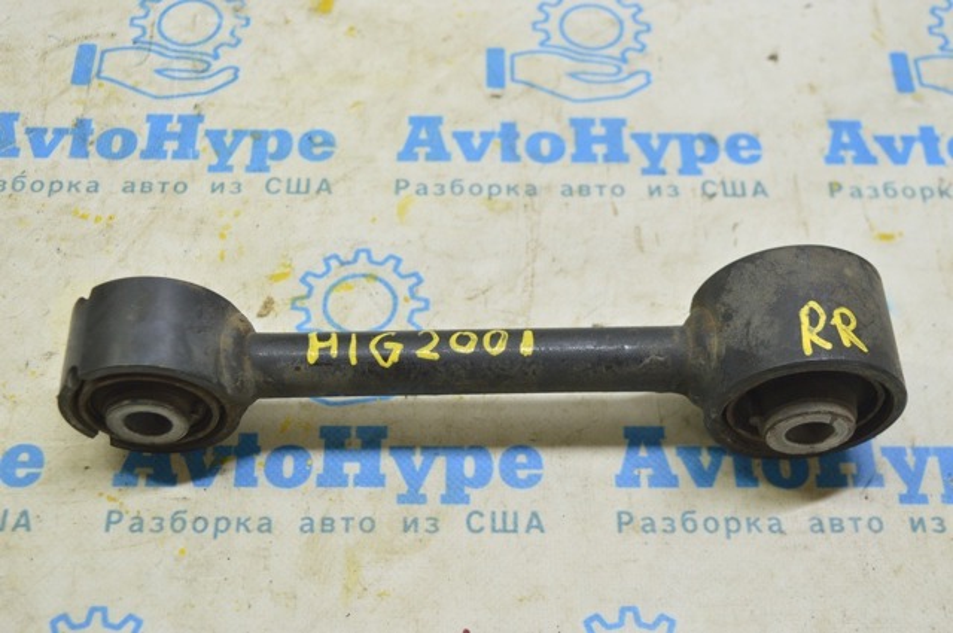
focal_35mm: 52
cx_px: 476
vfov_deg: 25.7
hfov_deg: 37.9
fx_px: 1388
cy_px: 316
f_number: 5.6
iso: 400
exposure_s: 1/20
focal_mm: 35
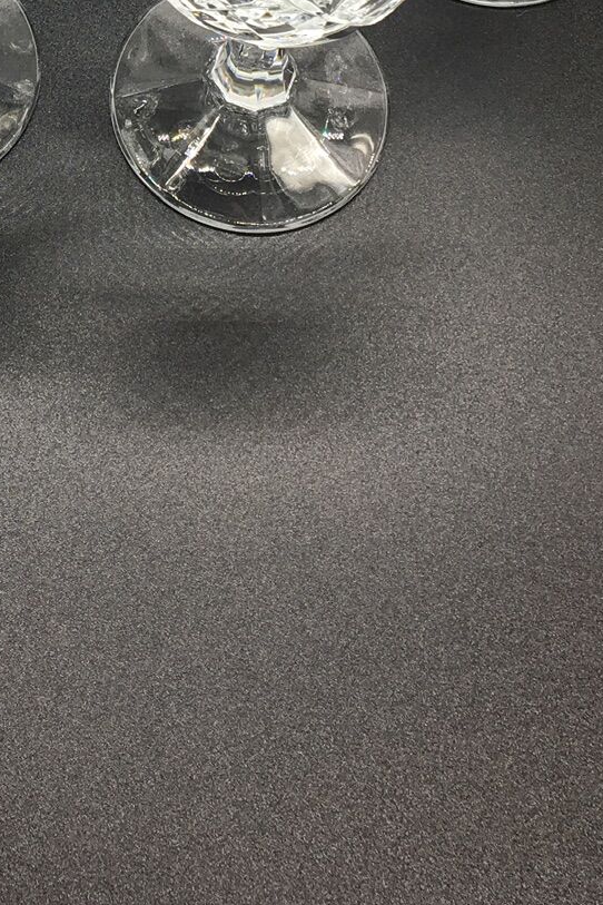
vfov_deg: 24.2
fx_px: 1909
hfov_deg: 17.6
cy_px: -179
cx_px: 27
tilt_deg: -55.9
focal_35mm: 76
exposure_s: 1/100
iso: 32
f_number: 2.2
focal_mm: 4.15
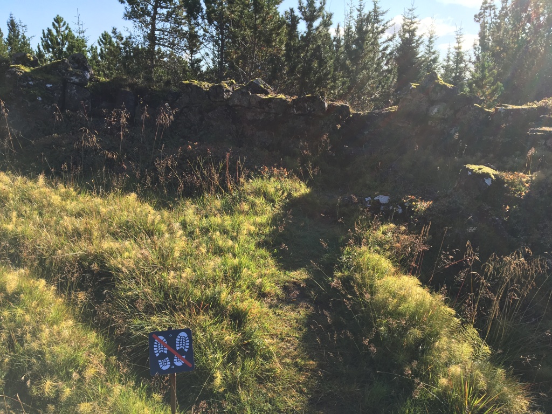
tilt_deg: -13.5
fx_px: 462
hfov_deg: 61.7
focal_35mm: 29
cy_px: 207
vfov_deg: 48.2
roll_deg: +0.3
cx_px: 276
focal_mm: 4.15
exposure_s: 1/646
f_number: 2.2
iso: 25
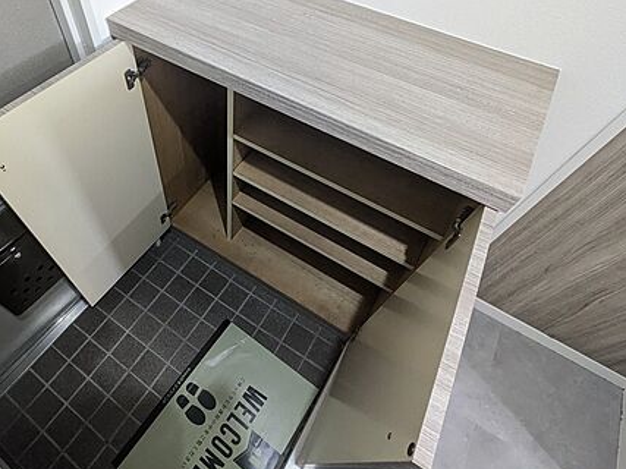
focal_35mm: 21
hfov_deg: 77.5
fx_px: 380
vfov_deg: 63.2
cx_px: 233
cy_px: 208
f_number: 2.2
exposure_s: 1/40
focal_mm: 1.83
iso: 538
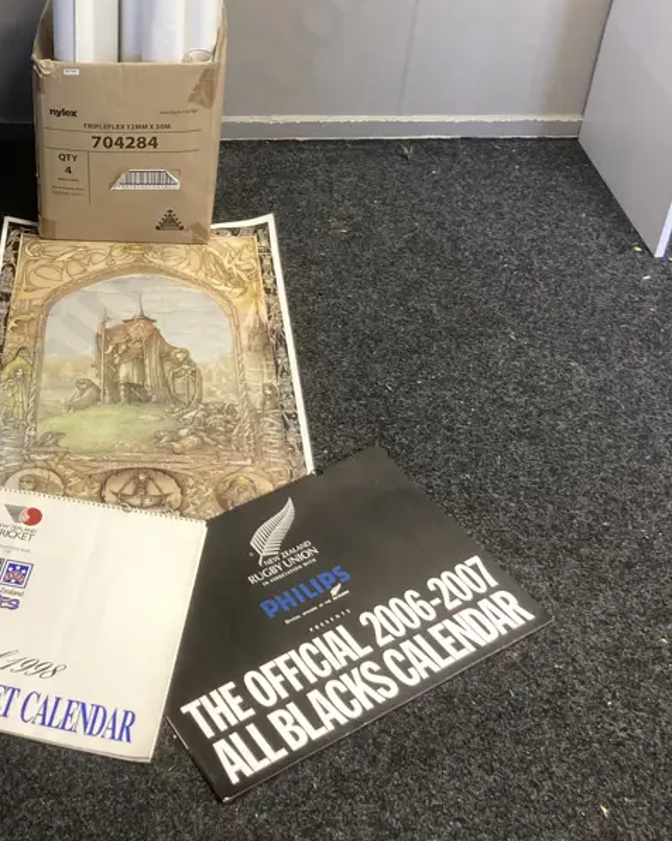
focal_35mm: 47
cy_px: 269
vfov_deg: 39.0
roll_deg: -2.2
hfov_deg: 31.2
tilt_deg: -33.7
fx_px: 1168
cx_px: 131
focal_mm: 3.99
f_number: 1.8
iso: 125
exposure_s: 1/50
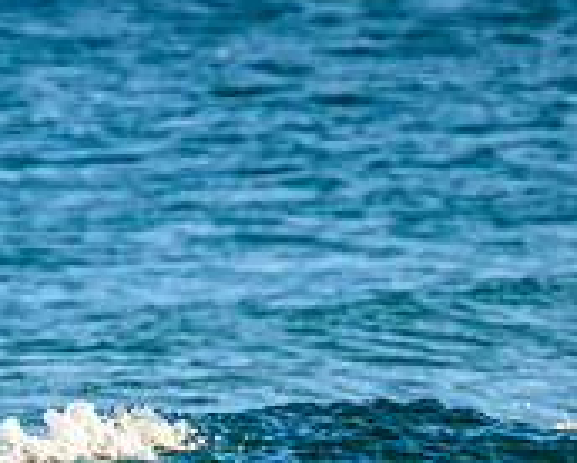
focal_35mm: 2526
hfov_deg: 0.8
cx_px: -134
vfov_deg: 0.6
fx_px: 43185
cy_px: 552
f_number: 11
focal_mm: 800
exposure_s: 1/2000
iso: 2800
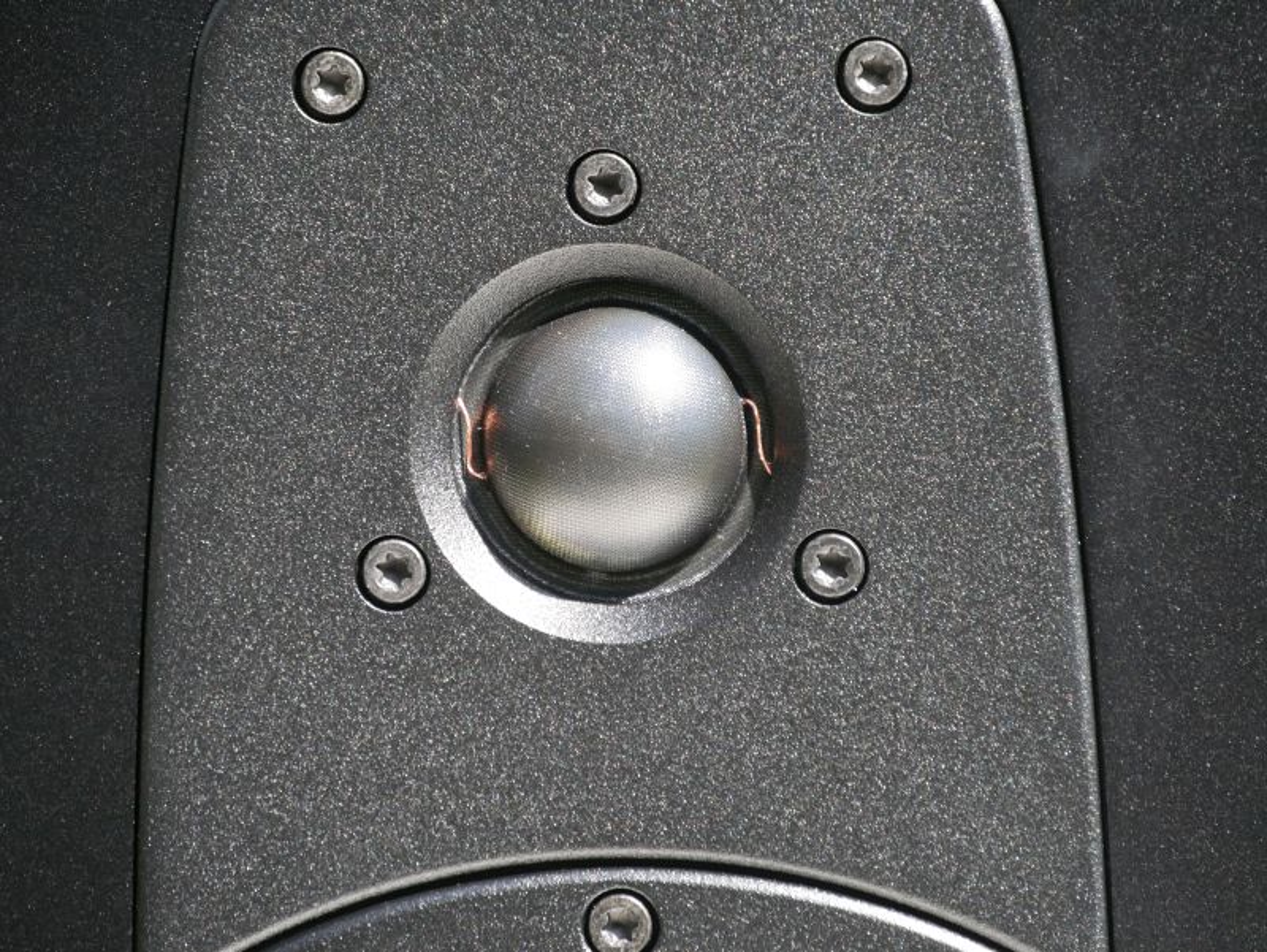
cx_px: 634
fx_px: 10255
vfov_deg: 5.3
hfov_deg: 7.1
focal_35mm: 280
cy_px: 476
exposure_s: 1/320
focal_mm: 140
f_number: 5.6
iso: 800
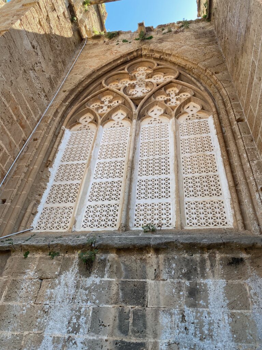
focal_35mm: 26
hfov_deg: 53.1
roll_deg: -7.2
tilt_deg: +44.3
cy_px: 175
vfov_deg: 67.3
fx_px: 262
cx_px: 131
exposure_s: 1/307
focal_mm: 4.25
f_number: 1.8
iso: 32
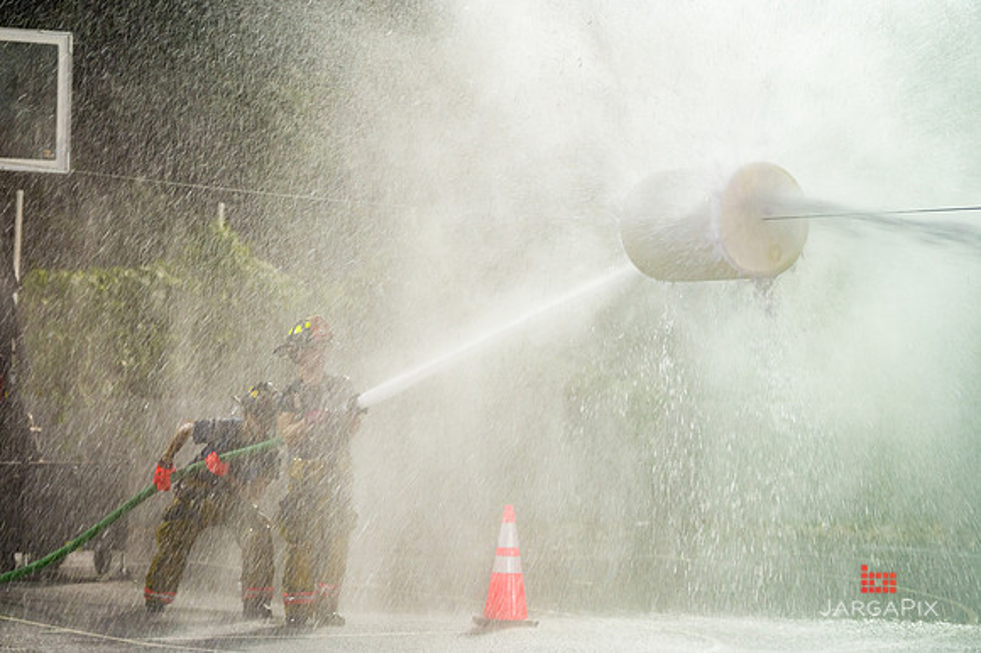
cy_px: 326
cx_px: 490
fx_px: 3322
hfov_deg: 16.8
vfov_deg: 11.2
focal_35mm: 122
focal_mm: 122
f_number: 3.2
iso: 1600
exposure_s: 1/125
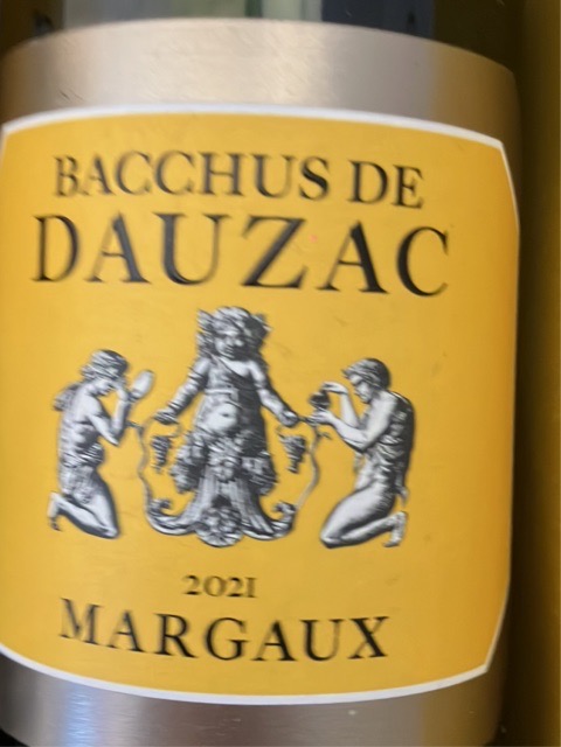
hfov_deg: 48.2
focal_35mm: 29
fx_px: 627
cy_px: 374
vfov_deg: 61.7
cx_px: 280
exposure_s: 1/58
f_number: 1.8
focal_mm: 3.99
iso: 400
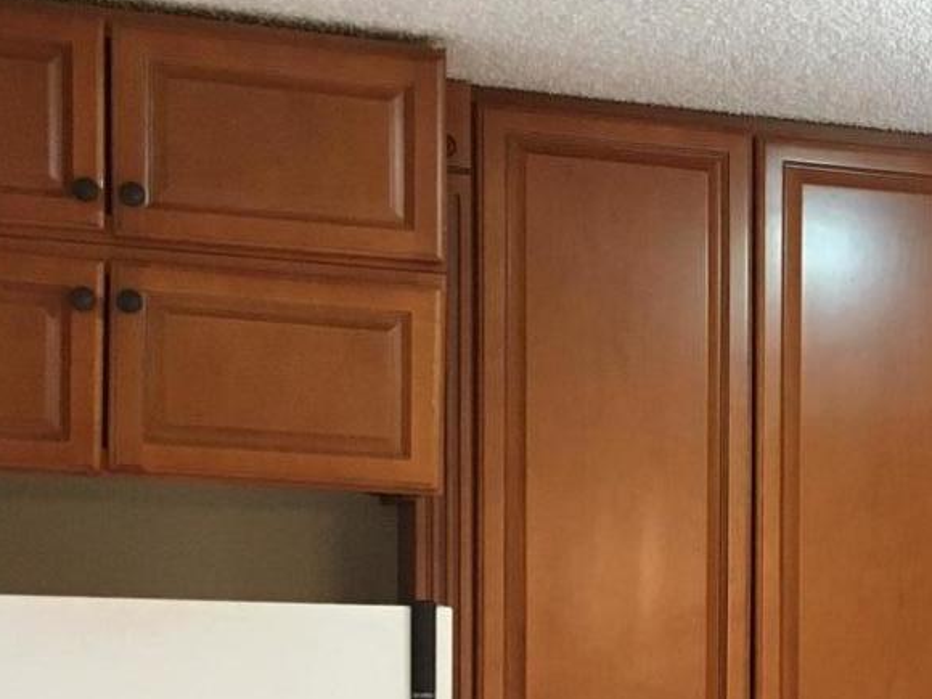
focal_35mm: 100
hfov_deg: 17.9
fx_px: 2692
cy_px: 757
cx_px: 1334
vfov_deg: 14.5
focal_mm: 4.15
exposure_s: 1/30
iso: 125
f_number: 2.2
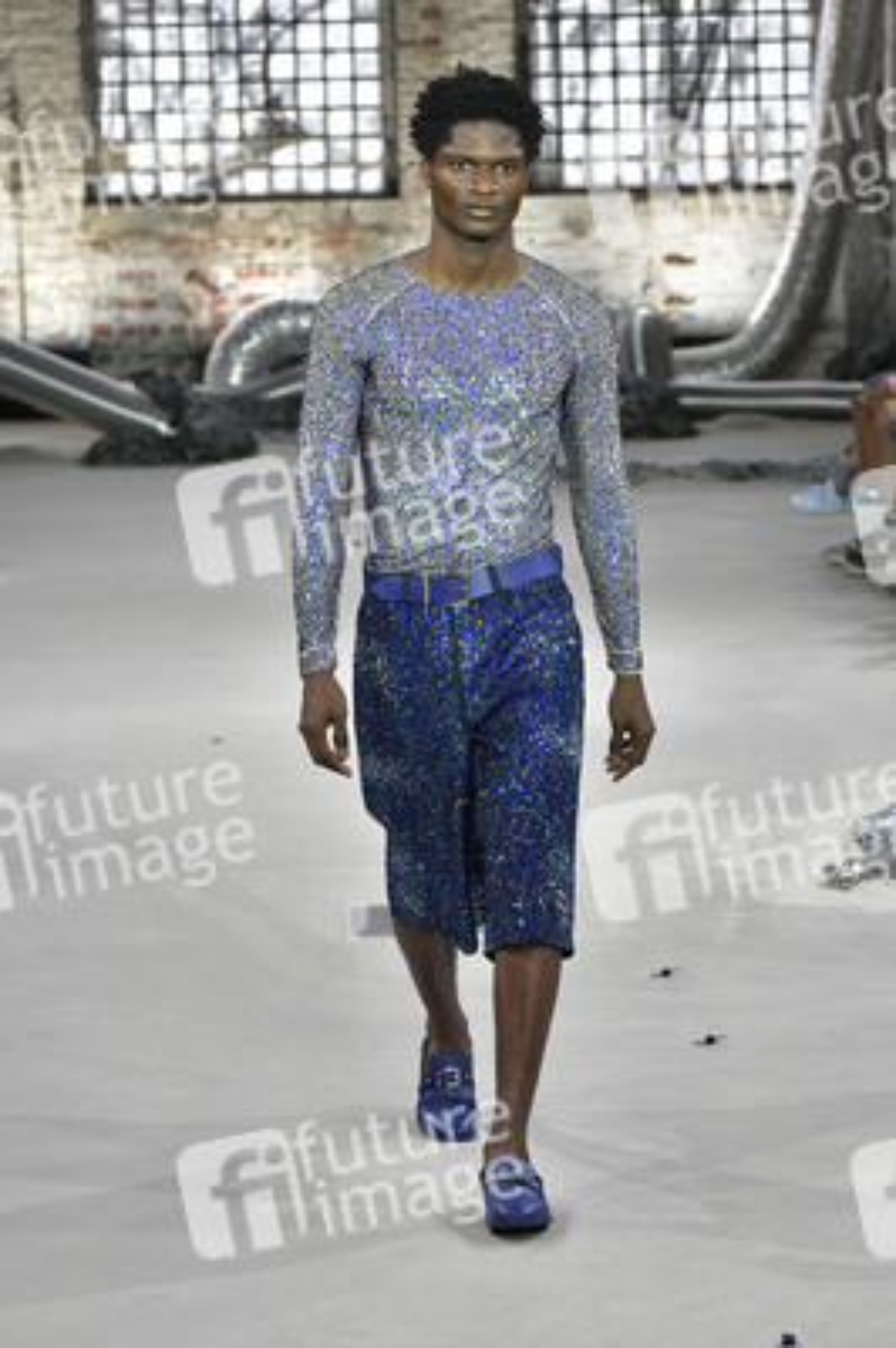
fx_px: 4562
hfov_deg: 11.2
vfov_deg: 16.8
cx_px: 448
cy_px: 674
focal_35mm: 122
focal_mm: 102
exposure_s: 1/320
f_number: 6.3
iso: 2500
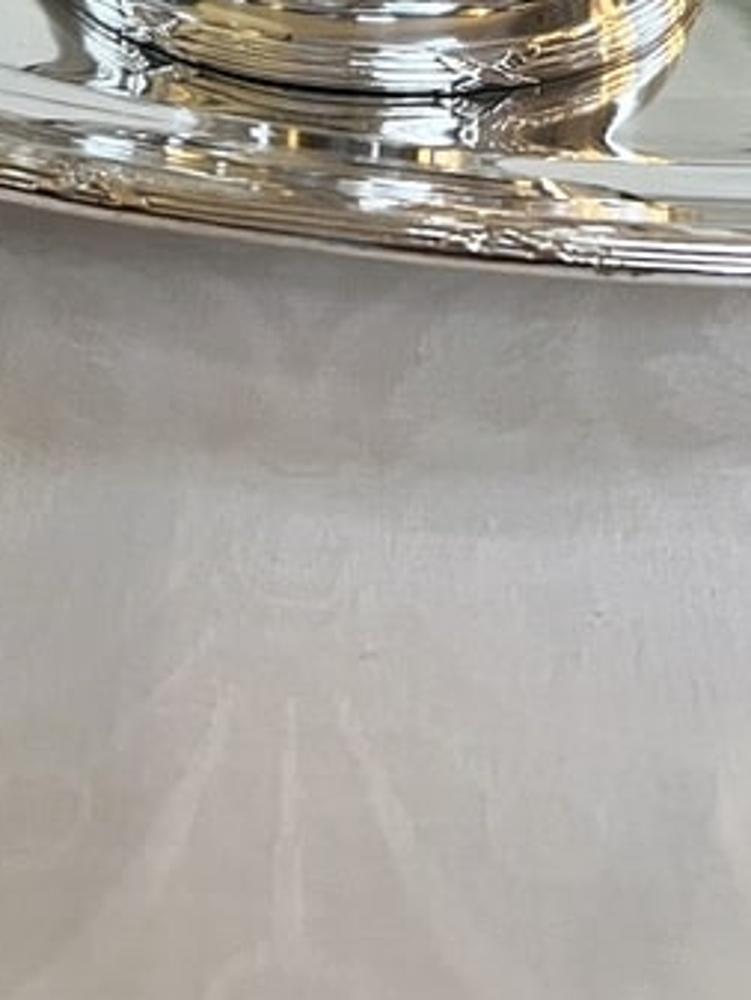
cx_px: 430
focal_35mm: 79
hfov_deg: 18.7
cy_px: -412
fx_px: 2284
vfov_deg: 21.5
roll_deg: -0.9
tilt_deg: -19.9
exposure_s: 1/50
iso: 200
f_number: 1.5
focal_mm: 5.7
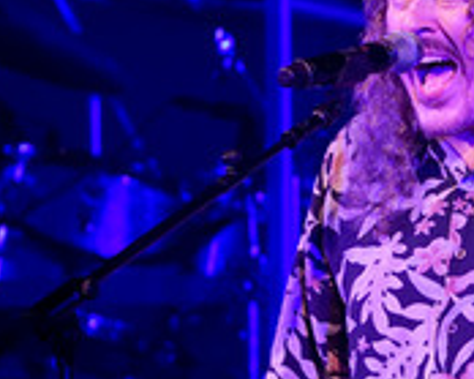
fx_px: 13320
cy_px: 270
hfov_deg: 2.0
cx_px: 470
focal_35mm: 950
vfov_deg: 1.6
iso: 3200
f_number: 6.3
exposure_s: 1/500
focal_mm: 391
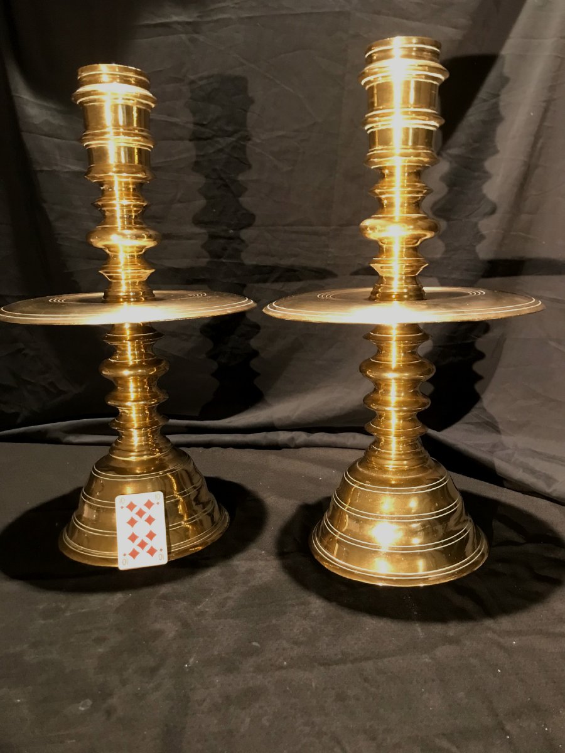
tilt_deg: -10.6
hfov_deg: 49.7
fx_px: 609
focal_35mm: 28
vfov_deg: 63.4
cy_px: 376
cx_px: 282
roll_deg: +0.7
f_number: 1.8
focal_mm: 3.99
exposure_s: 1/8
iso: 80
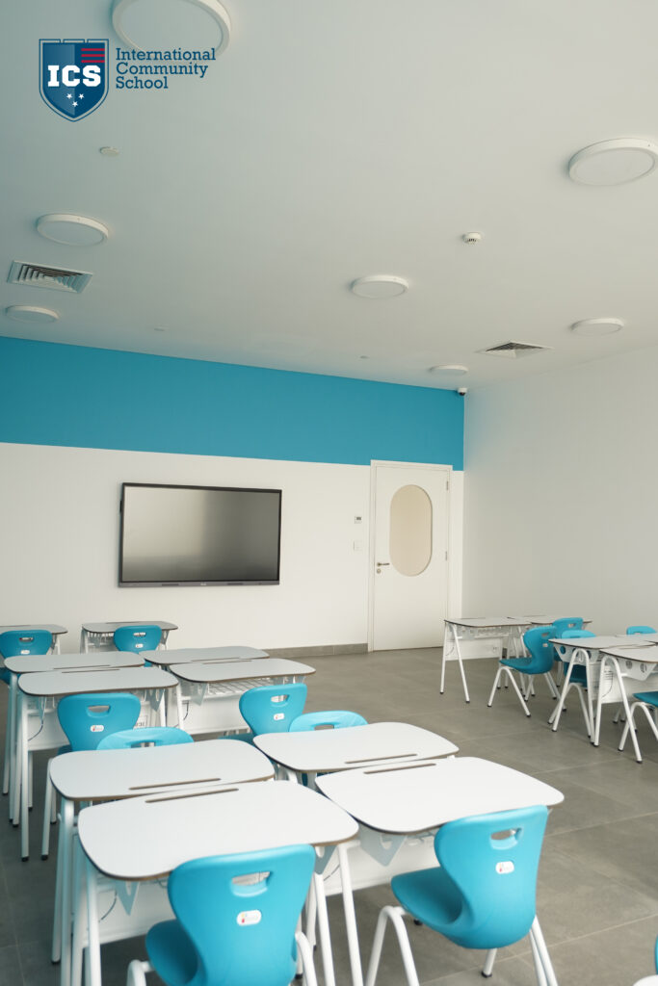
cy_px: 493
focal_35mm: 27
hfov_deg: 47.9
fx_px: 740
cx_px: 329
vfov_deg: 67.4
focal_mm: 18.3
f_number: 2.8
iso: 400
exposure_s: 1/160
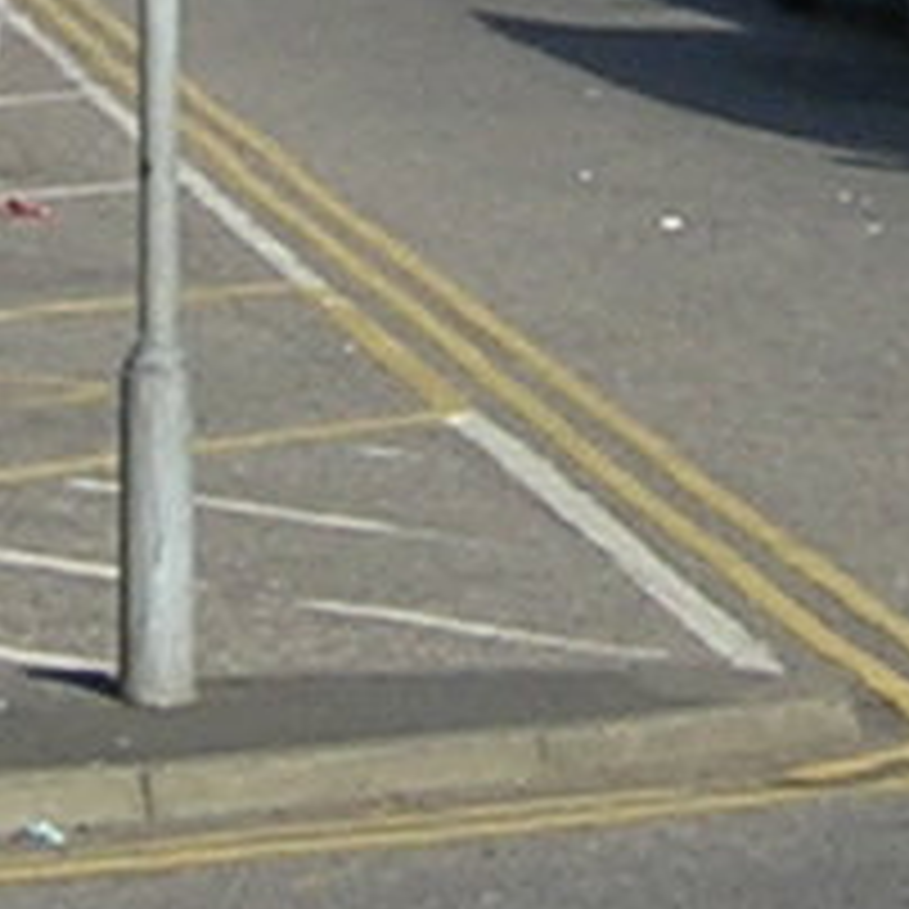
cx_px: 639
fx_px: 7487
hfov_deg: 6.9
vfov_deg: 6.9
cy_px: -374
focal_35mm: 252
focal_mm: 4.7
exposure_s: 1/224
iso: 100
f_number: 5.2
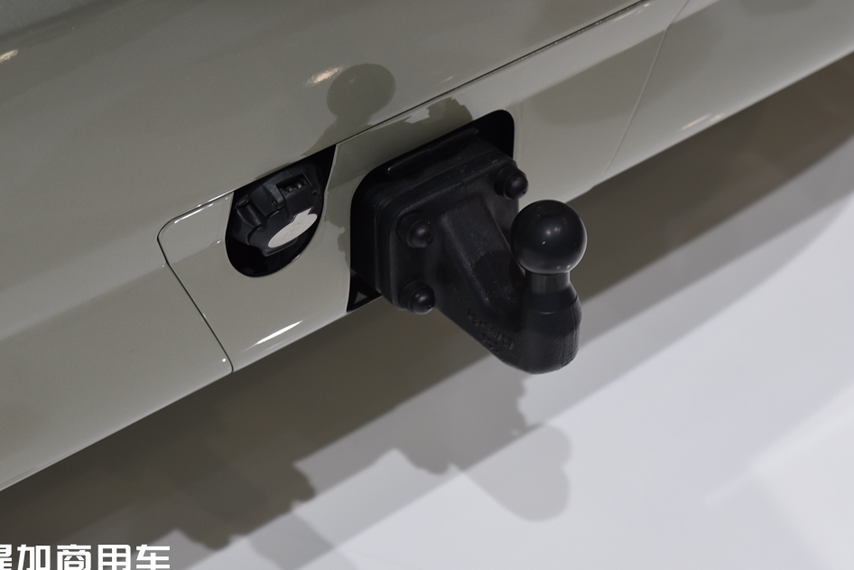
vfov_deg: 13.2
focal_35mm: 104
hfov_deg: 19.6
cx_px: 430
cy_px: 251
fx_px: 2467
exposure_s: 1/125
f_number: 5.6
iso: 400
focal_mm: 82
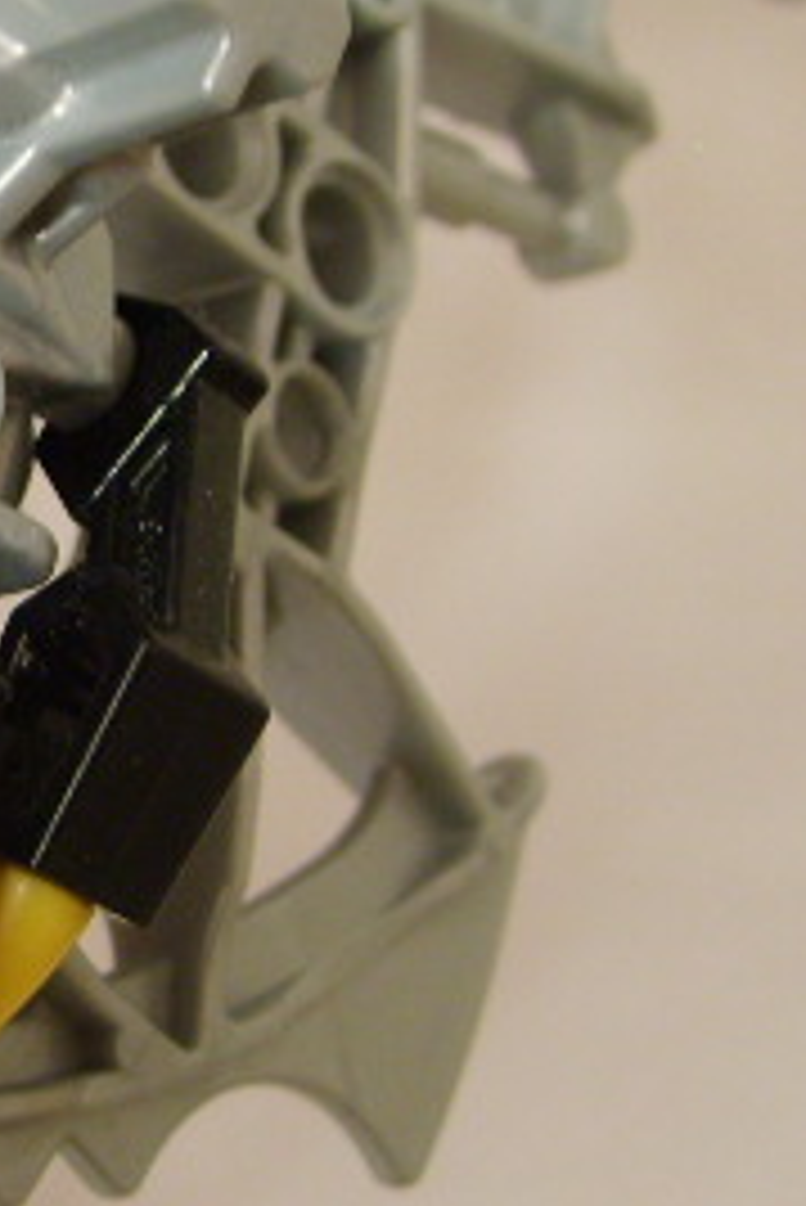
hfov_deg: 15.2
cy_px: 526
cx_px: -162
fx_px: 2918
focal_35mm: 87
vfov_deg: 23.4
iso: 140
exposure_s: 1/3
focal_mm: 5.8
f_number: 2.8
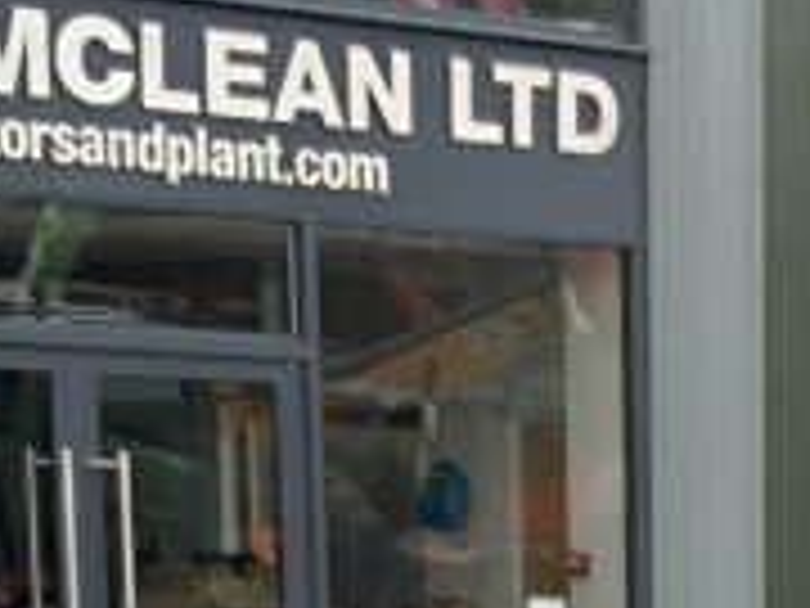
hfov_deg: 11.5
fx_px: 3861
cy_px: 1414
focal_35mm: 165
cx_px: 1188
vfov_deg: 8.3
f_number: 1.8
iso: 16
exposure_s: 1/327
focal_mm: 3
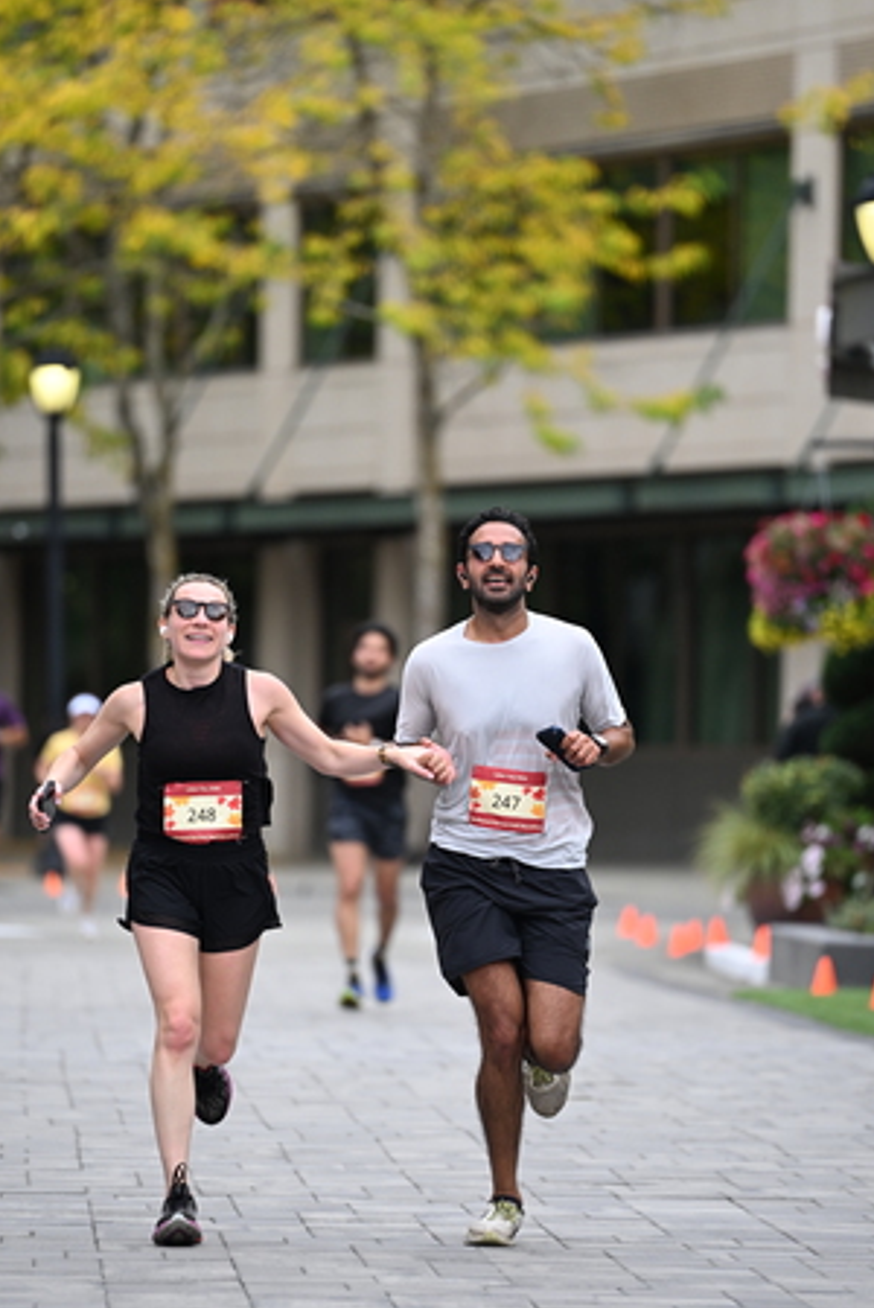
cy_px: 722
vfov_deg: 8.4
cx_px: 409
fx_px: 8908
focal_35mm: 245
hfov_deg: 5.6
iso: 640
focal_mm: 200
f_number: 2.8
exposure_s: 1/2000
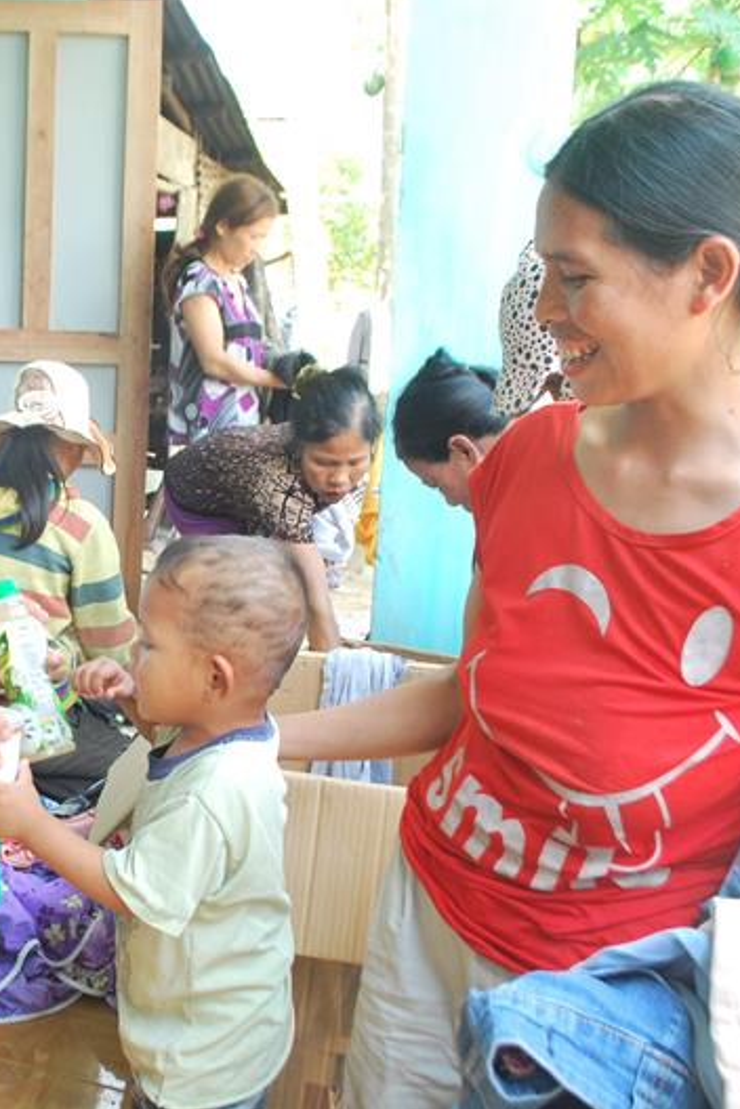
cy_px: 547
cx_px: 48
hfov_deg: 30.9
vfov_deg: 47.4
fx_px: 1264
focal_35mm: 41
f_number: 5.6
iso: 400
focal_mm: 18
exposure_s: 1/80
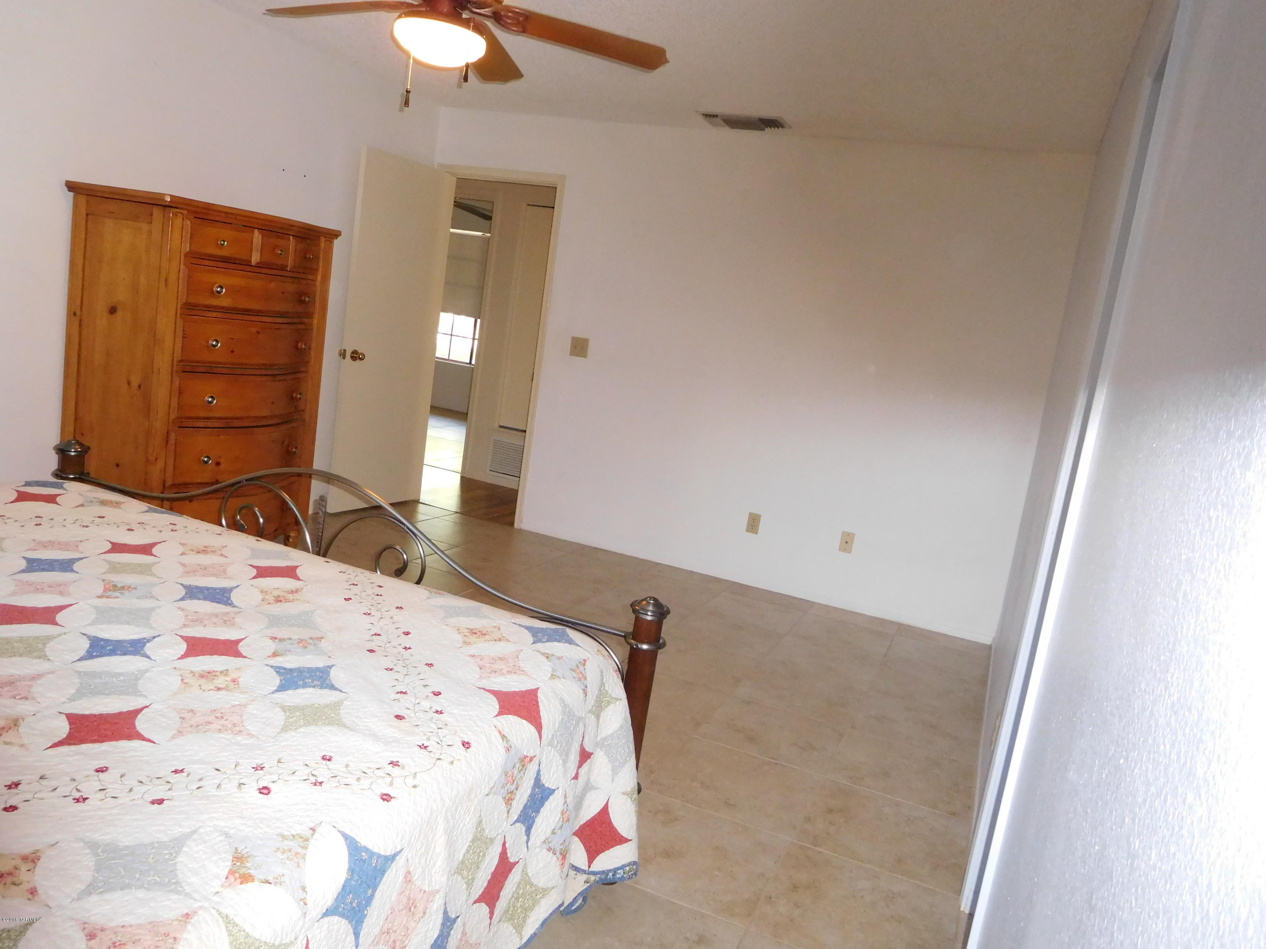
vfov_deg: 54.9
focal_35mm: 25
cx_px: 633
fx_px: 914
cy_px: 474
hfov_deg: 69.4
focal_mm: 4.5
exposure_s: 1/30
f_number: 3.4
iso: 560
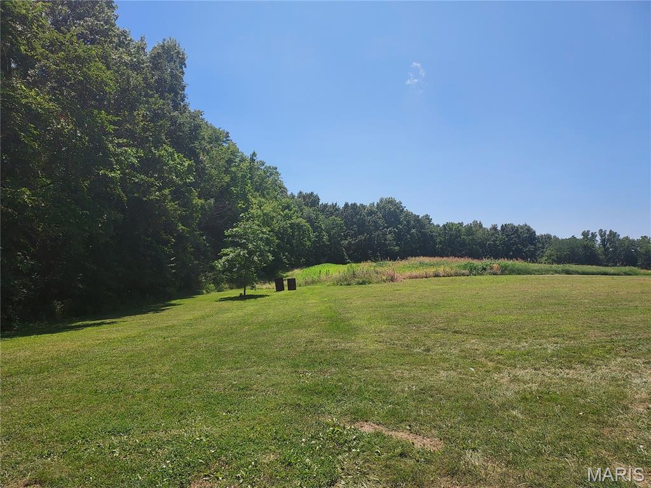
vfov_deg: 56.8
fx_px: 451
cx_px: 326
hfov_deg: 71.6
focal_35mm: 24
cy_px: 244
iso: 40
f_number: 1.8
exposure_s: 1/1302
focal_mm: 4.6
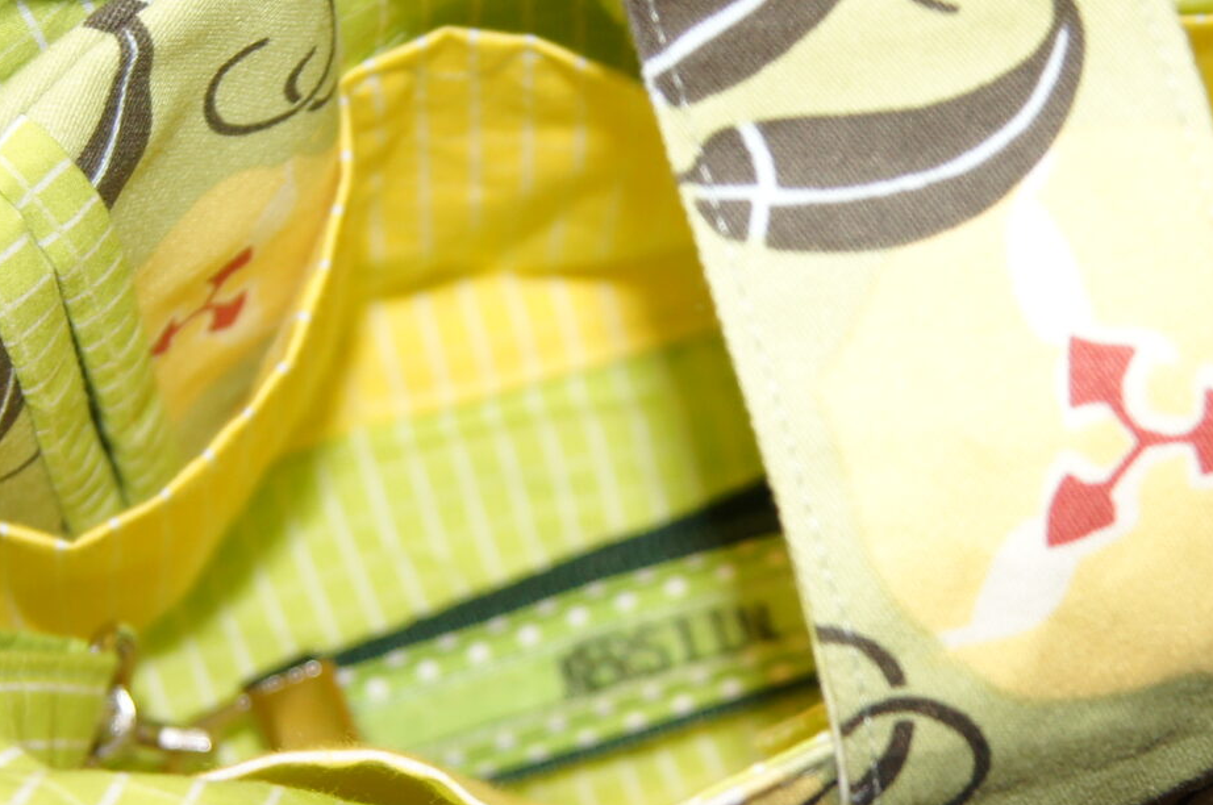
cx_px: 775
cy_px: 550
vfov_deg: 13.6
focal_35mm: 100
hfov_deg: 20.4
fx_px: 3365
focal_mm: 24
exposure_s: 1/10
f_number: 4
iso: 500
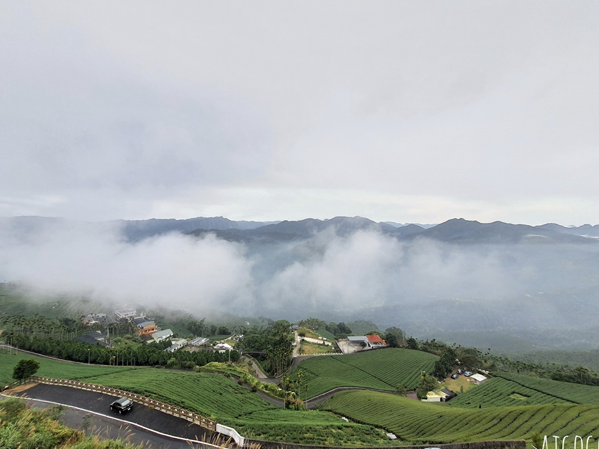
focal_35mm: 14
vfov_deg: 85.6
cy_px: 228
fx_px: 242
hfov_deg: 102.1
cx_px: 291
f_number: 2.2
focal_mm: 1.74
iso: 50
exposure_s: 1/602
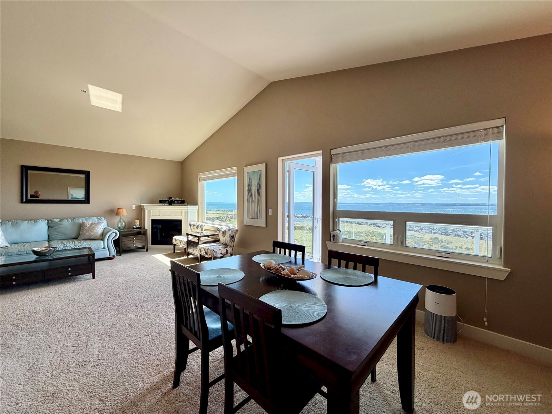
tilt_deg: -1.1
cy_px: 207
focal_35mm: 14
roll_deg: -0.5
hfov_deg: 102.1
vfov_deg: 85.7
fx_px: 223
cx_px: 276
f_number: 2.2
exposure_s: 1/201
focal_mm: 2.22
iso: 50
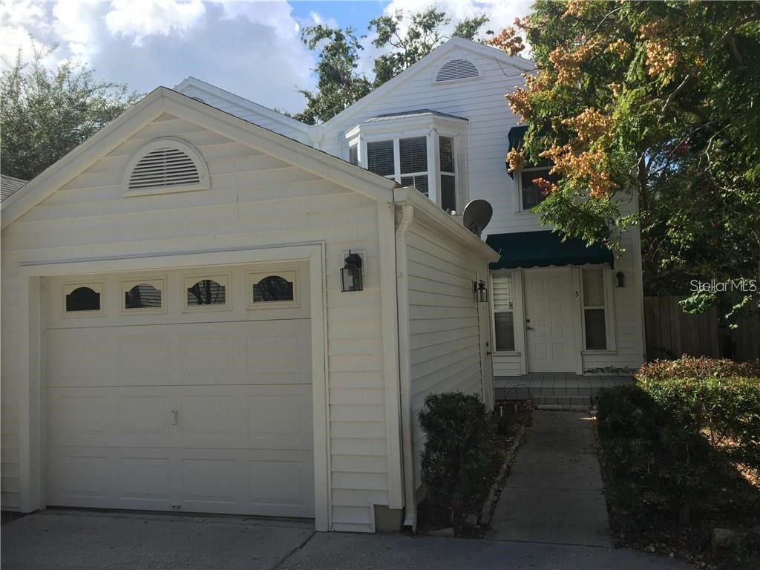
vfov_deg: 48.2
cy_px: 285
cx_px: 380
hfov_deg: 61.7
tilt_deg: +2.3
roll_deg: +0.1
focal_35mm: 29
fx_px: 637
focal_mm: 4.15
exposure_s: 1/1236
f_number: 2.2
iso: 32
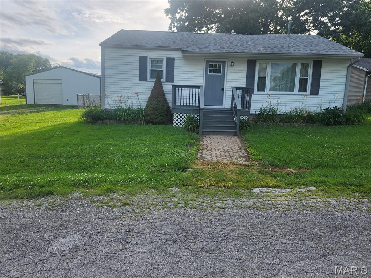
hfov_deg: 73.9
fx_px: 247
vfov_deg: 58.9
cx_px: 186
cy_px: 139
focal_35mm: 23
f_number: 1.8
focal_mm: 5.54
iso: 25
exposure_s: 1/794
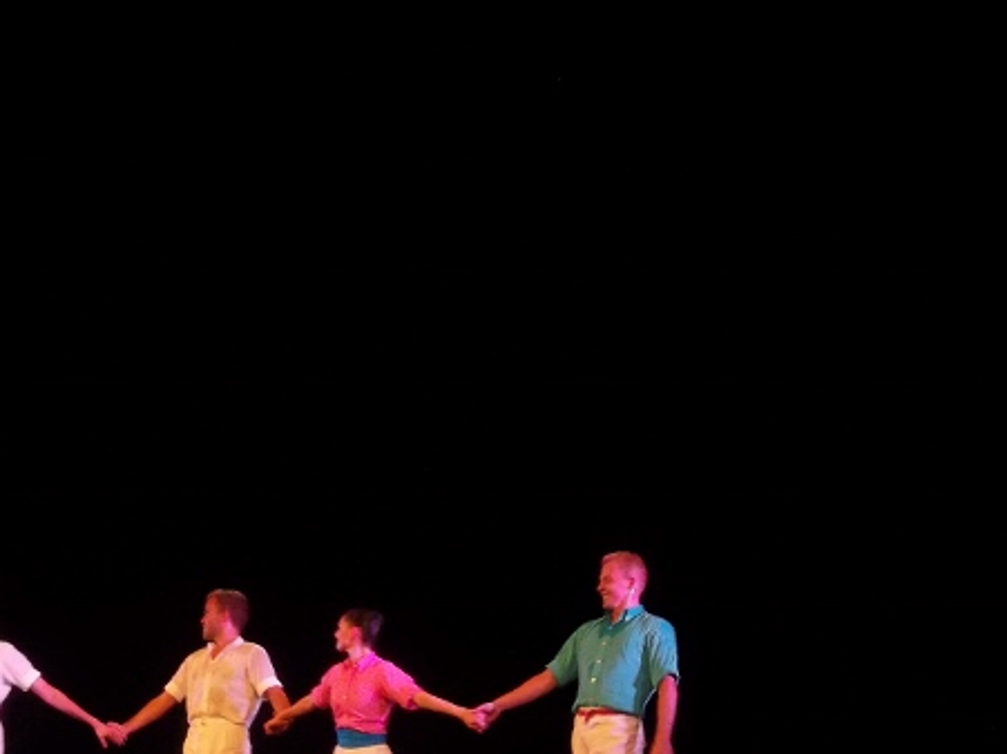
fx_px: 2268
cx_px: 161
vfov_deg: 18.6
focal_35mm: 78
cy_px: 658
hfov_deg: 24.5
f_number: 4.5
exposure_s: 1/40
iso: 320
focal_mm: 7.8
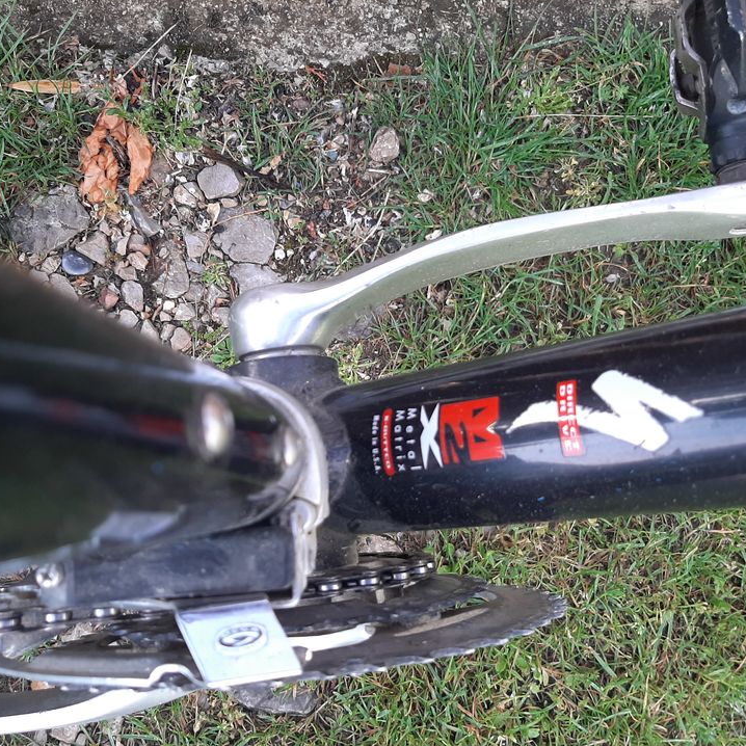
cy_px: 389
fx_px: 780
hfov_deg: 51.1
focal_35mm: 32
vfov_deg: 51.1
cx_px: 359
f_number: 1.7
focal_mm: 3.93
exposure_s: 1/100
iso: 40
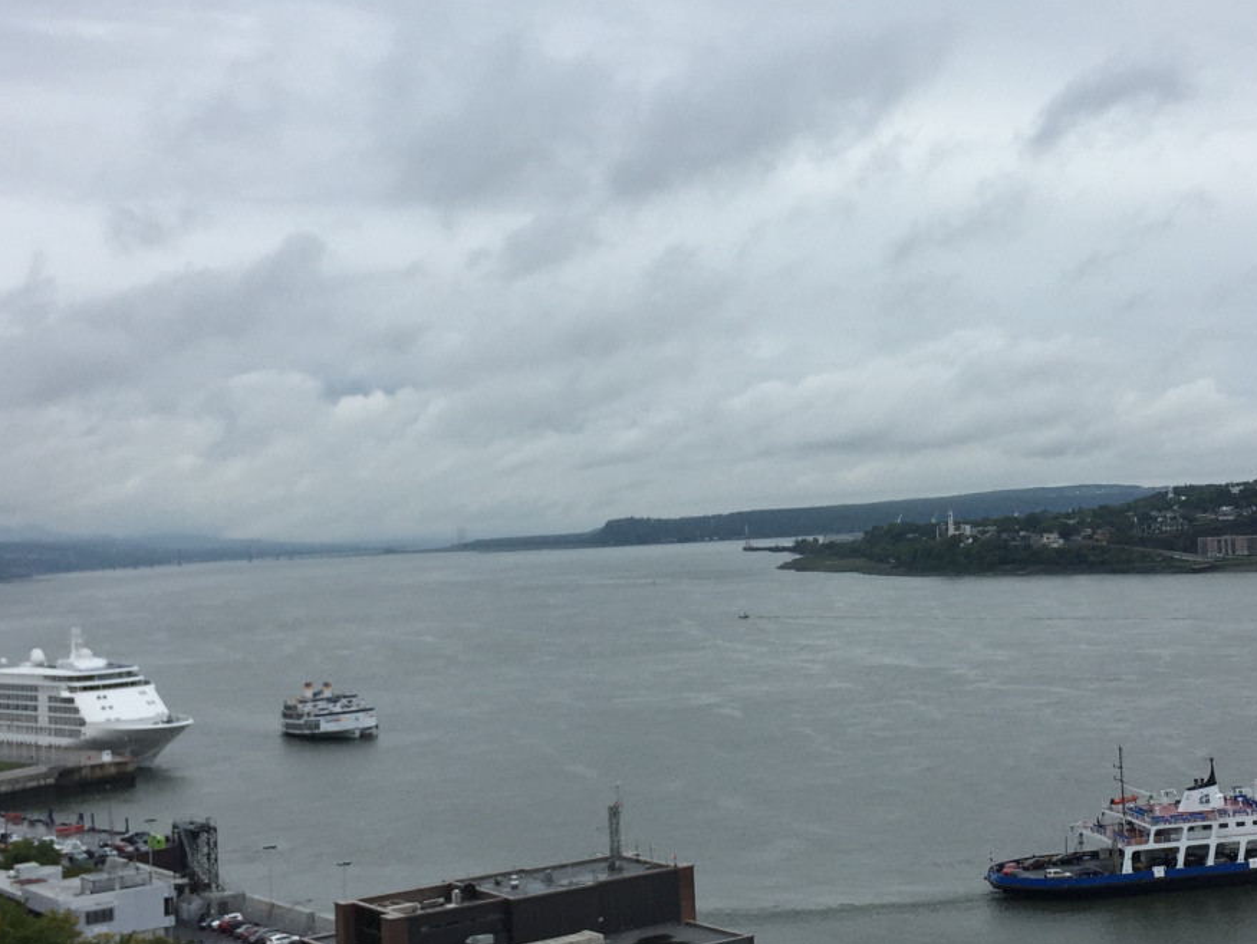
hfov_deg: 36.0
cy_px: 422
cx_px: 769
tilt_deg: +3.0
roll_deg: +3.2
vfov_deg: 27.5
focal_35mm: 53
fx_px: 1925
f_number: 2.2
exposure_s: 1/1721
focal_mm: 4.15
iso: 32
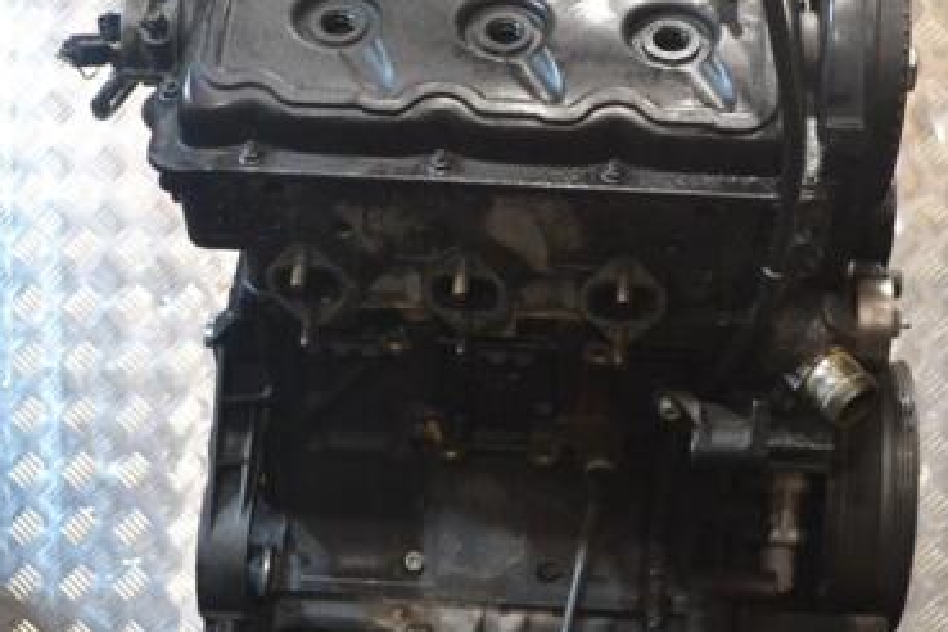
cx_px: 537
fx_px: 1865
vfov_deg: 19.2
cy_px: 370
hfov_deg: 28.5
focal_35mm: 71
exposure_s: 1/80
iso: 3200
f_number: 4.5
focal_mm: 29
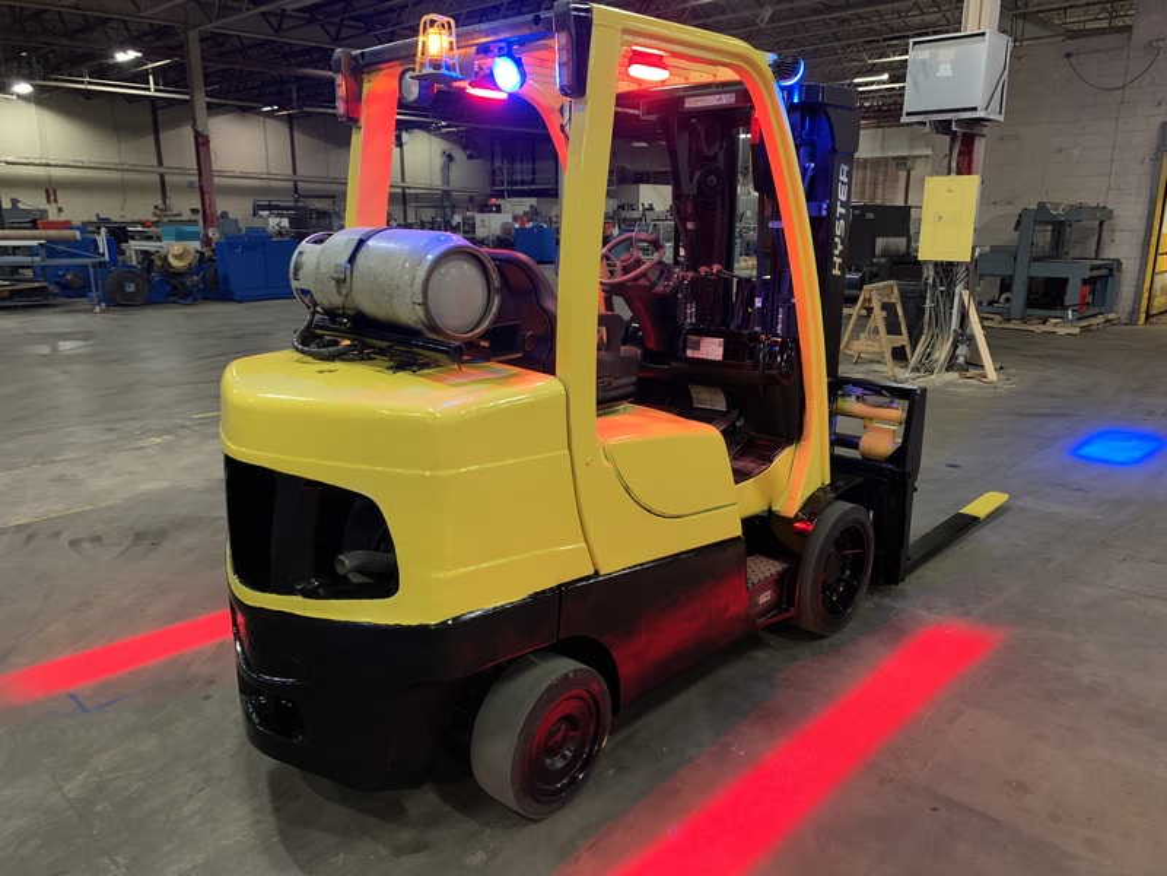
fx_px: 877
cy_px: 438
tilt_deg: -15.0
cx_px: 584
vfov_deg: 53.1
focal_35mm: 26
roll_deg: -0.2
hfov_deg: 67.3
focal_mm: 4.25
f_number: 1.8
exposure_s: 1/32
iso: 400
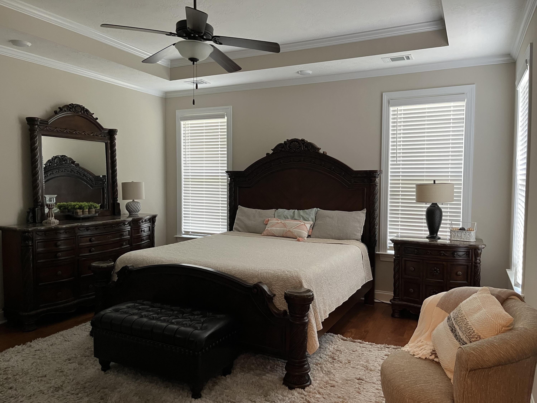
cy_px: 202
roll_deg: -0.2
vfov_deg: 53.1
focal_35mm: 26
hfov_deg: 67.3
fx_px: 403
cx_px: 268
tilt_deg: -3.2
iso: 320
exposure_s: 1/60
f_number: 1.6
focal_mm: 5.1
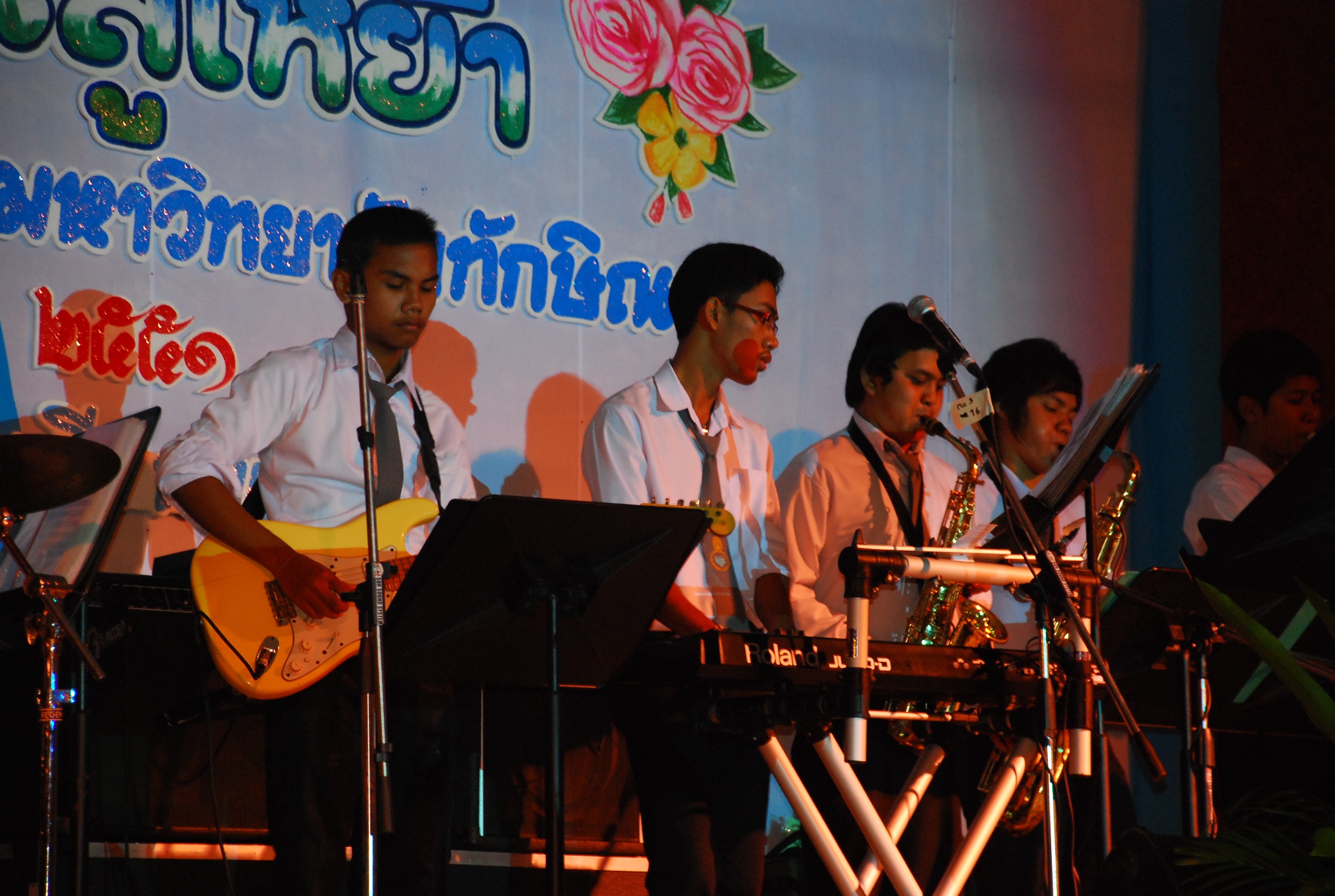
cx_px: 668
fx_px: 5295
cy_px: 448
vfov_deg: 9.7
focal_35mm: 142
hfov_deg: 14.4
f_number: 5.6
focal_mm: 95
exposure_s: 1/20
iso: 640
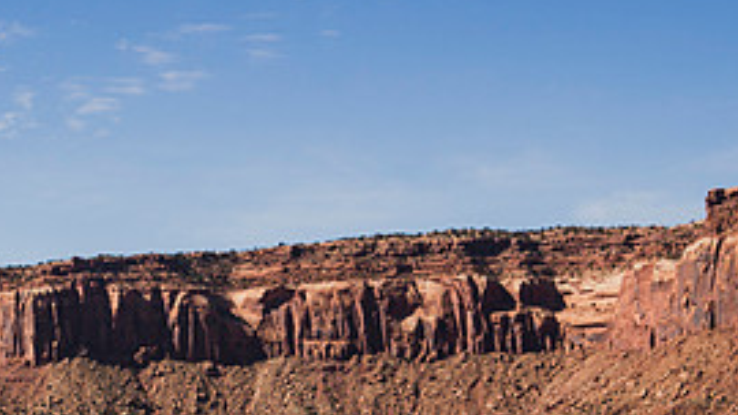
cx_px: 121
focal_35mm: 141
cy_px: 493
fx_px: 2760
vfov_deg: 8.5
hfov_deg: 15.1
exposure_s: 1/2000
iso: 160
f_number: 4.5
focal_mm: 59
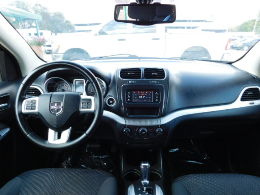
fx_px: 173
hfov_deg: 73.9
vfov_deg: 58.9
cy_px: 98
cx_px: 130
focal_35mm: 23
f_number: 3
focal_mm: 4
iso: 125
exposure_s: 1/100
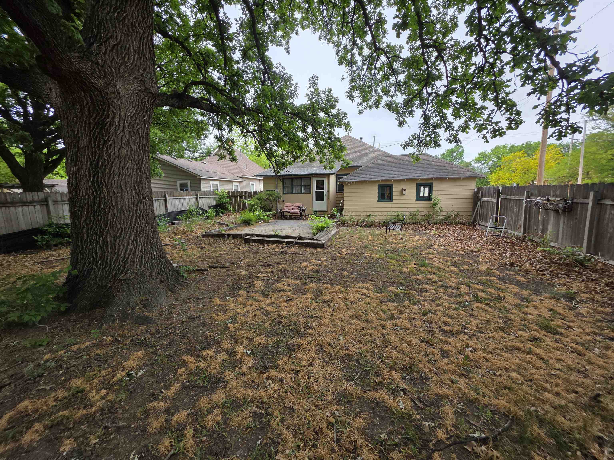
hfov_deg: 106.2
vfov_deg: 89.9
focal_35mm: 13
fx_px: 231
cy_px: 230
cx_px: 307
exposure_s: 1/832
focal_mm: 2.2
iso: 40
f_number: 1.9
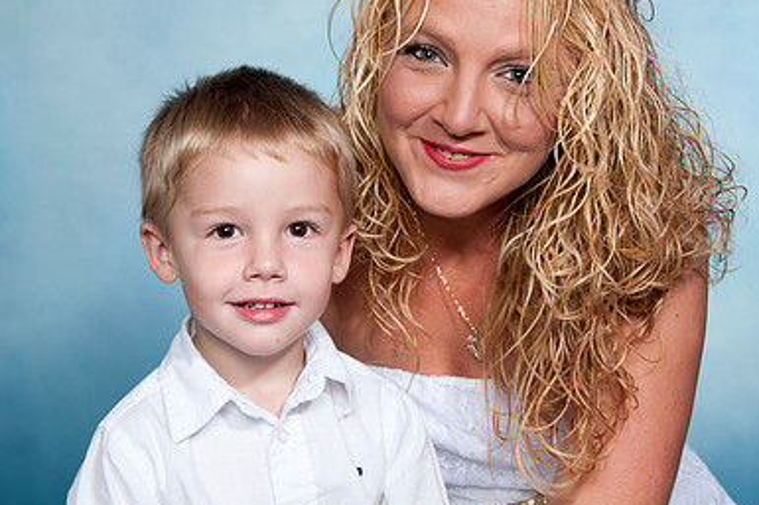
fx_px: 2380
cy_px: 155
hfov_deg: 18.1
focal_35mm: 113
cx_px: 430
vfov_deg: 12.1
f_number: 7.1
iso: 100
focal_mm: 50
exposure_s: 1/60
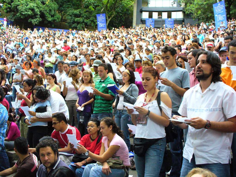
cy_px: 88
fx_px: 252
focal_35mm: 37
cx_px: 118
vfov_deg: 38.7
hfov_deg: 50.1
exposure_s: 1/125
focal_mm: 6.1
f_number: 2.8
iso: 400
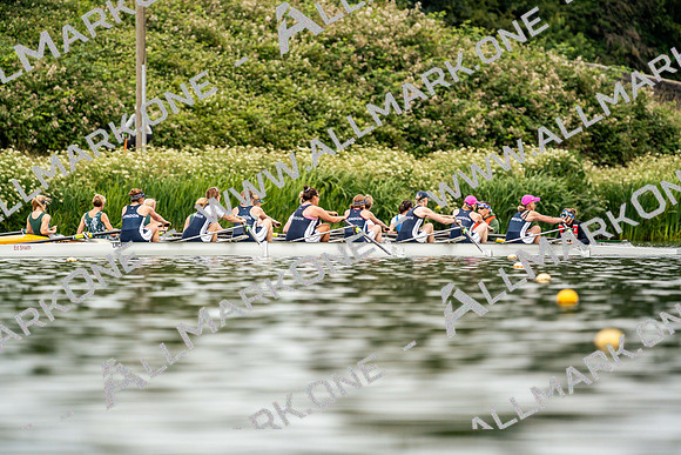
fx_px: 11352
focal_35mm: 600
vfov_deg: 2.3
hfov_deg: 3.4
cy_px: 228
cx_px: 340
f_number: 6.3
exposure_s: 1/2000
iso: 320
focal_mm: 600
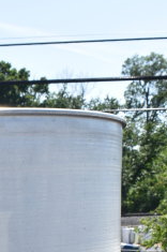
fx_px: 816
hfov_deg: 11.2
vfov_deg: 16.8
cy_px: 297
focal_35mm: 117
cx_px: -85
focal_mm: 20
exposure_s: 1/320
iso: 200
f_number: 9
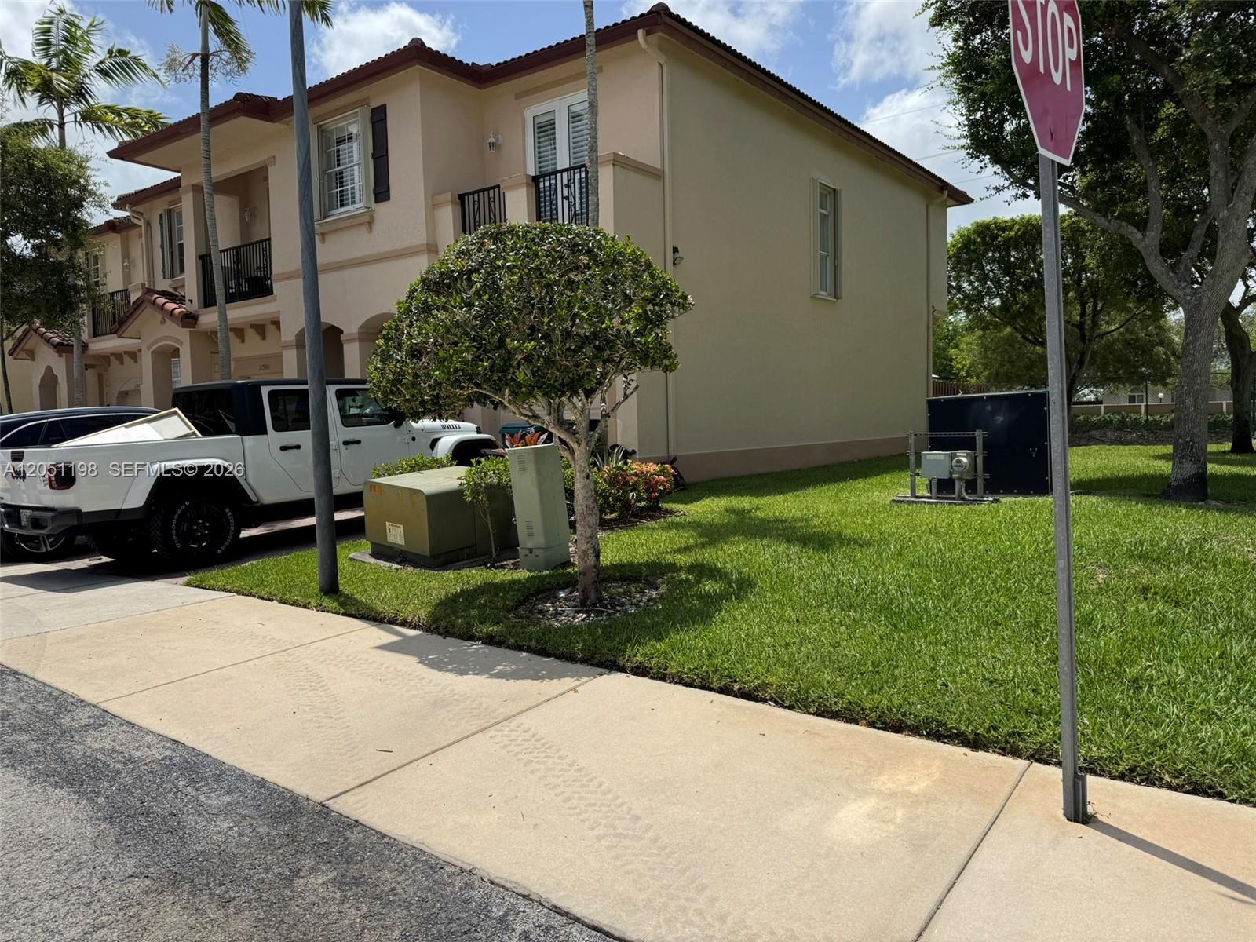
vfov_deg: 56.8
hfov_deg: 71.6
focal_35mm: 24
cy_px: 471
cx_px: 628
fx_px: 871
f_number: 1.78
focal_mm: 6.76
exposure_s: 1/7937
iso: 80
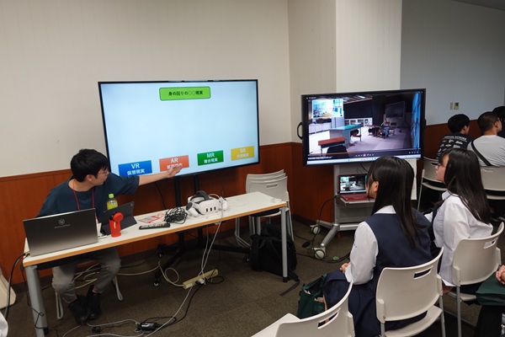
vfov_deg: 53.1
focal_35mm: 24
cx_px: 252
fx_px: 337
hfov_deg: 73.7
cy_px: 168
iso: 125
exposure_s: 1/30
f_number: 2.8
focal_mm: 9.4
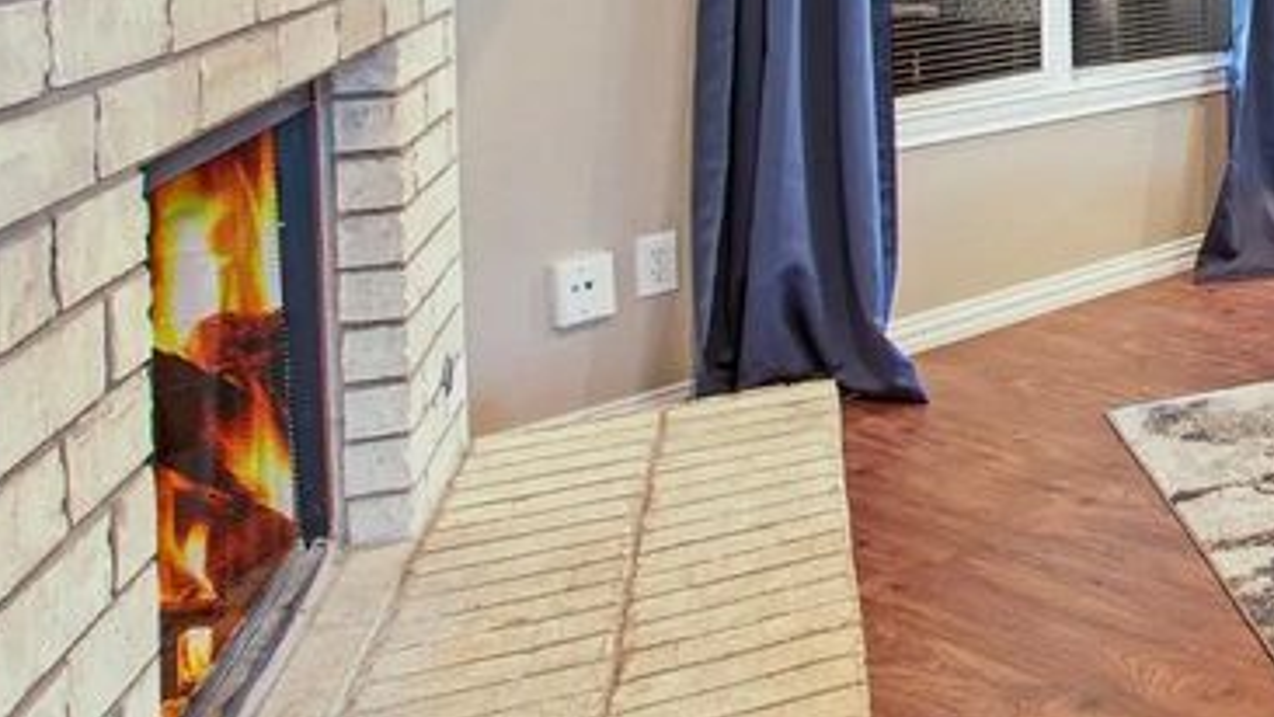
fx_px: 1487
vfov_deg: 24.5
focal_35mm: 44
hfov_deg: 32.1
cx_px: 1737
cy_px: -153
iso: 100
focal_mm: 10
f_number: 7.1
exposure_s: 1/30
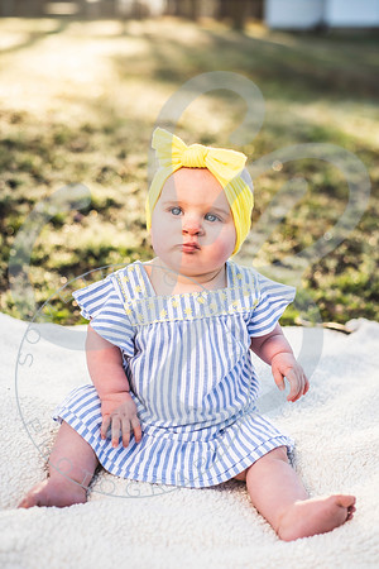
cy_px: 284
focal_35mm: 50
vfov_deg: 39.6
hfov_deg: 27.0
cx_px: 190
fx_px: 790
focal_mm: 50
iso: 100
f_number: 2.8
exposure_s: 1/320
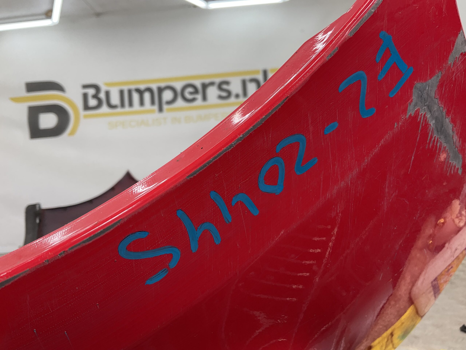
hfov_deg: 61.7
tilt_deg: -1.7
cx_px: 233
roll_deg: +3.1
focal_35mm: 29
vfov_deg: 48.2
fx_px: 390
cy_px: 175
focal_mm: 3
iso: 16
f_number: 1.8
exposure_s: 1/120
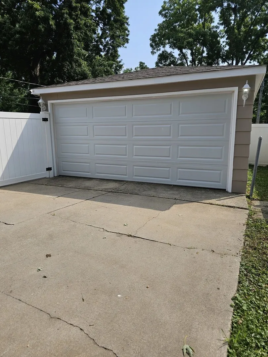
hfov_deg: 58.9
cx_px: 134
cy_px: 178
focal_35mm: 23
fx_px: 237
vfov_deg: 73.9
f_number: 1.7
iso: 10
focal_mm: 6.3
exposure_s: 1/771
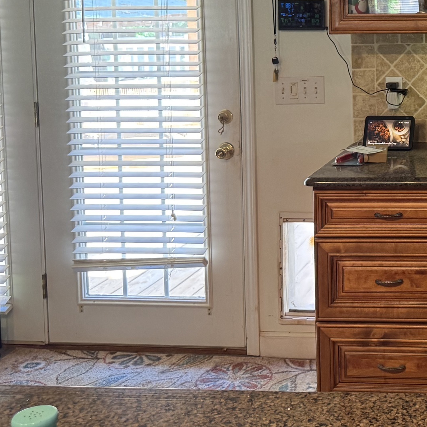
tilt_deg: -3.5
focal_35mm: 61
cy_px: 34
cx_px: 495
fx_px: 851
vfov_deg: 27.1
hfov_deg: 25.6
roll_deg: +1.4
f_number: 1.78
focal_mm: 6.76
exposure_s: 1/60
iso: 200
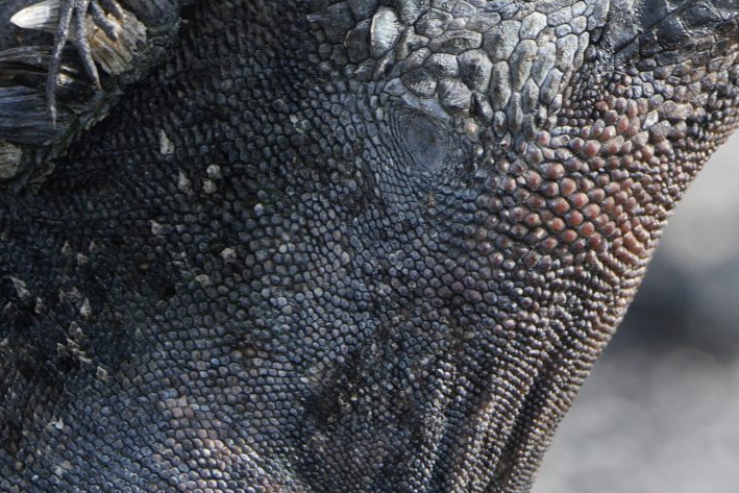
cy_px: -176
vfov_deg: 0.6
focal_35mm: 2166
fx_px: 44469
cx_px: 563
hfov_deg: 1.0
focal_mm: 600
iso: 320
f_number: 10
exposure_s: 1/320
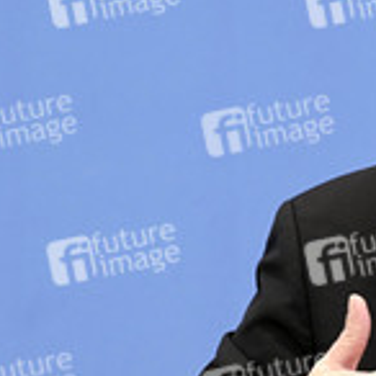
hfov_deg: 8.4
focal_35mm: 204
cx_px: 560
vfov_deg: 8.6
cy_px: 191
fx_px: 2507
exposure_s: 1/640
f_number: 5
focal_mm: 78
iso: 3200
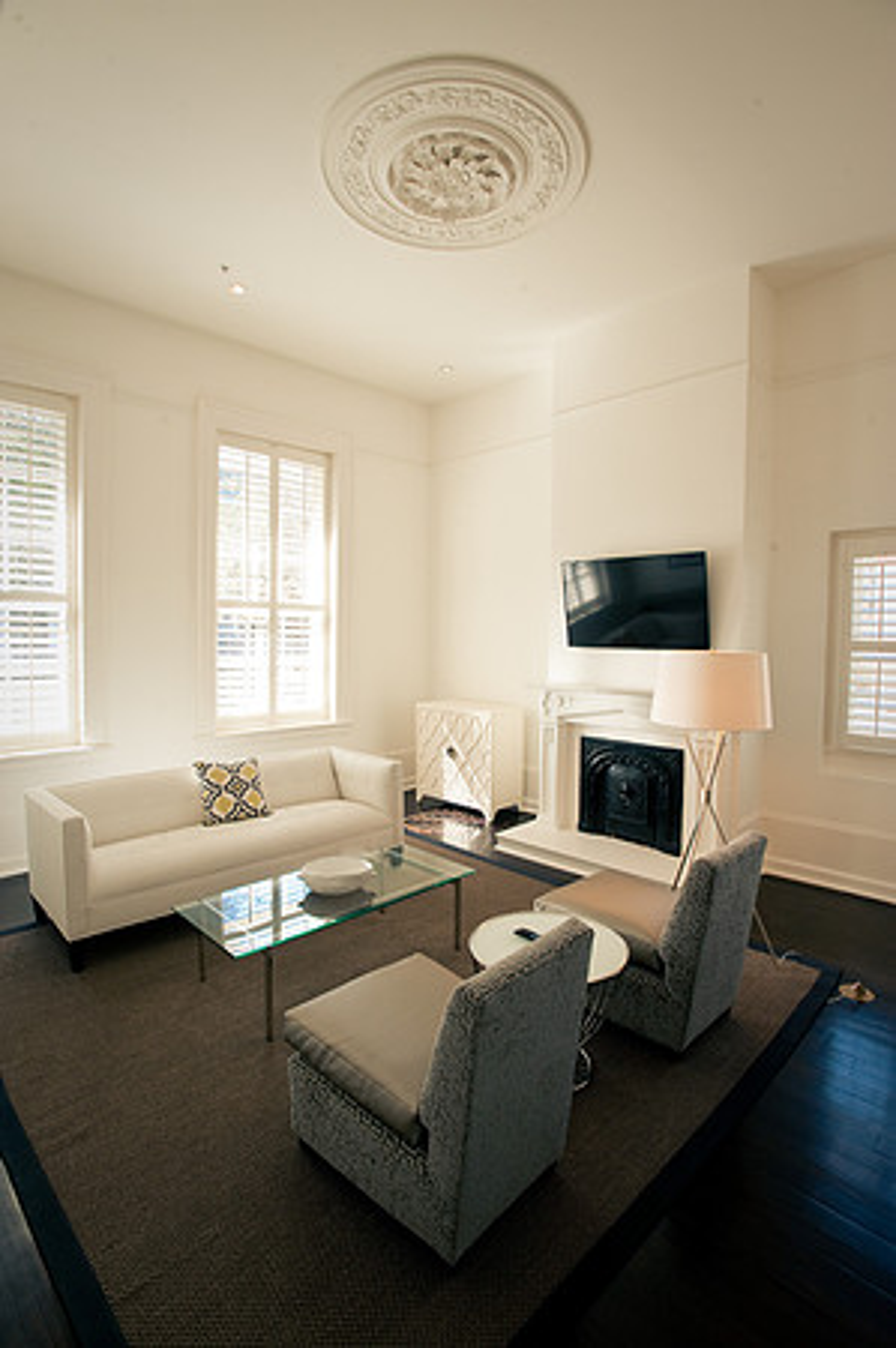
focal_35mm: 17
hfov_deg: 70.3
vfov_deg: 93.3
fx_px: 636
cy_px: 674
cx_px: 448
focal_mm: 17
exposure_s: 1/100
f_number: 8
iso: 1000
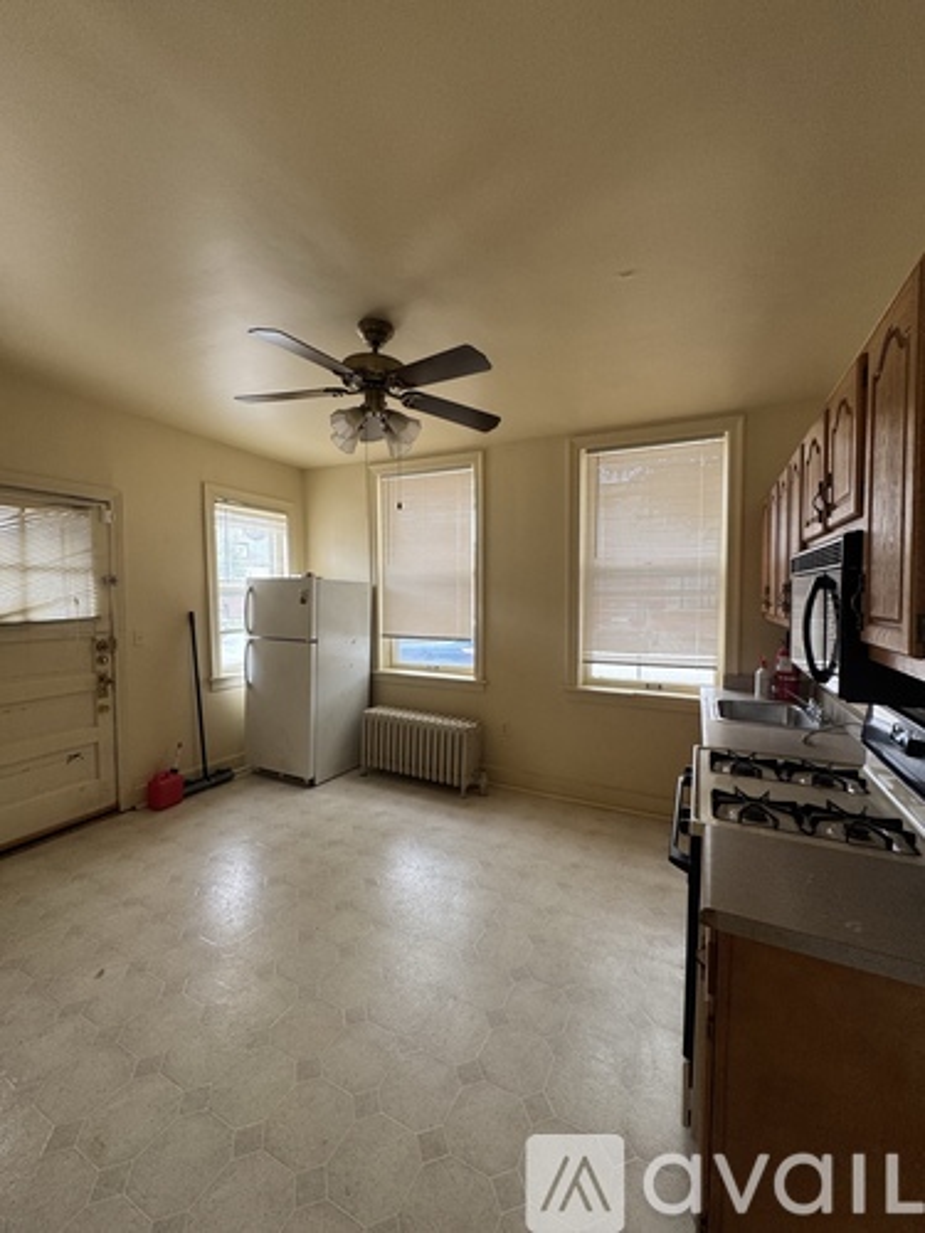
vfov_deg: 102.1
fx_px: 499
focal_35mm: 14
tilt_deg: -3.4
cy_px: 616
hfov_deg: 85.7
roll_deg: +0.8
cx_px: 462
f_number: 2.2
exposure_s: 1/99
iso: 125
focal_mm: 2.22
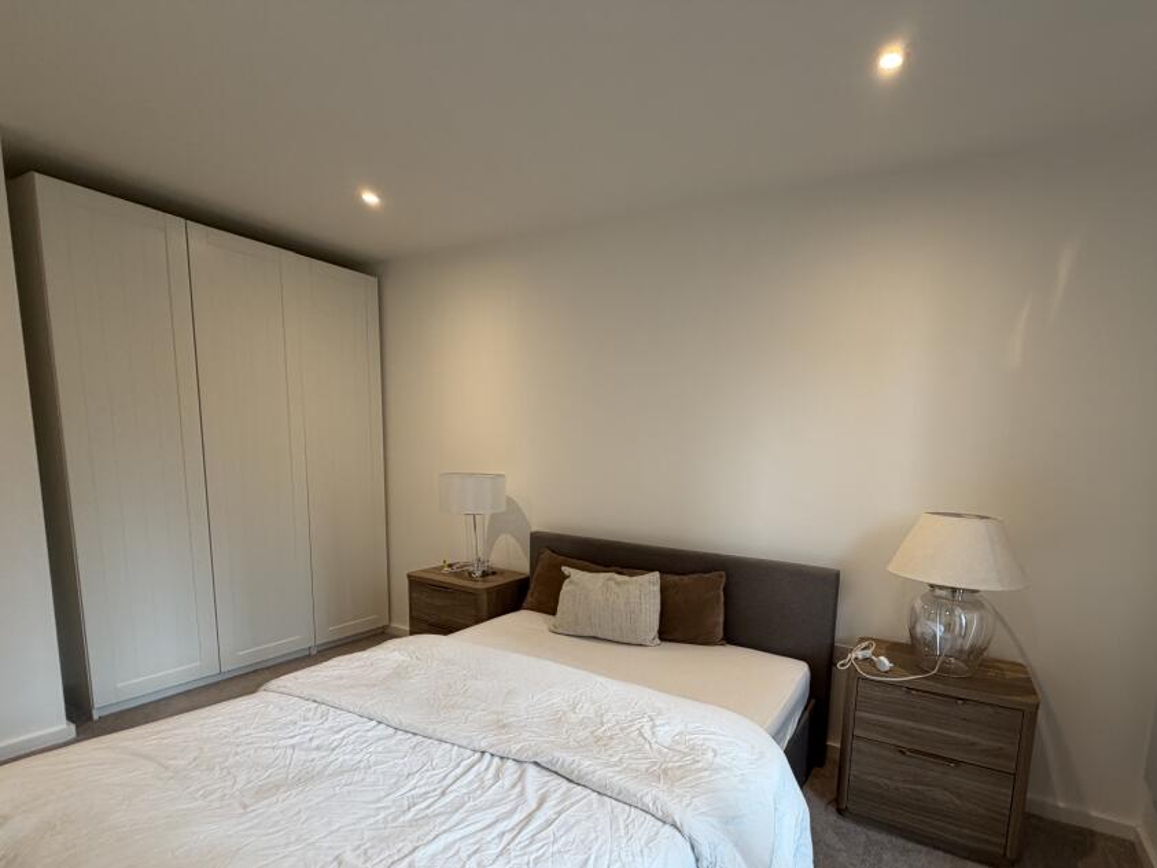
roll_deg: -1.9
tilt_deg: -7.1
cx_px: 681
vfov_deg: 73.8
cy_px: 526
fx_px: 568
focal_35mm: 17
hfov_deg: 90.1
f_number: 2.2
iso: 100
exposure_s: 1/100
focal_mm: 2.22
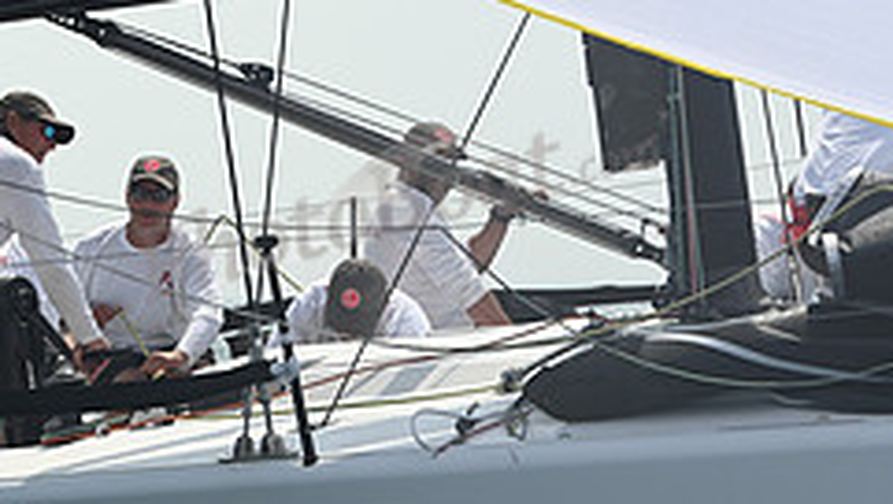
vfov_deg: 4.9
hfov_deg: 8.7
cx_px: -52
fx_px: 5853
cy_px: 450
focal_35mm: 247
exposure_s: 1/1250
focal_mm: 98
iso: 320
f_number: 8
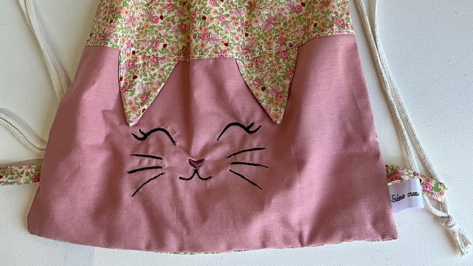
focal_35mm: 43
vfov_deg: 25.6
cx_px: 233
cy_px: -31
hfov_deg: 47.4
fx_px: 539
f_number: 1.8
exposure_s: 1/105
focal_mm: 3
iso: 16
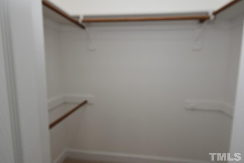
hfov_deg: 85.4
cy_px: 82
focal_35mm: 20
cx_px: 122
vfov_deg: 63.2
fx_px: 132
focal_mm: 13
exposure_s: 1/30
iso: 200
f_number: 8
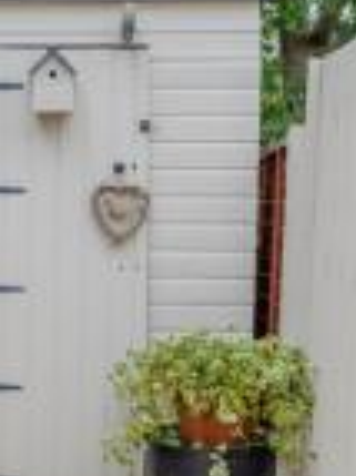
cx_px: 67
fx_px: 1057
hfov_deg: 18.9
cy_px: 195
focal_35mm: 77
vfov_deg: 25.3
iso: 100
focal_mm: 24
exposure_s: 1/80
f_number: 8
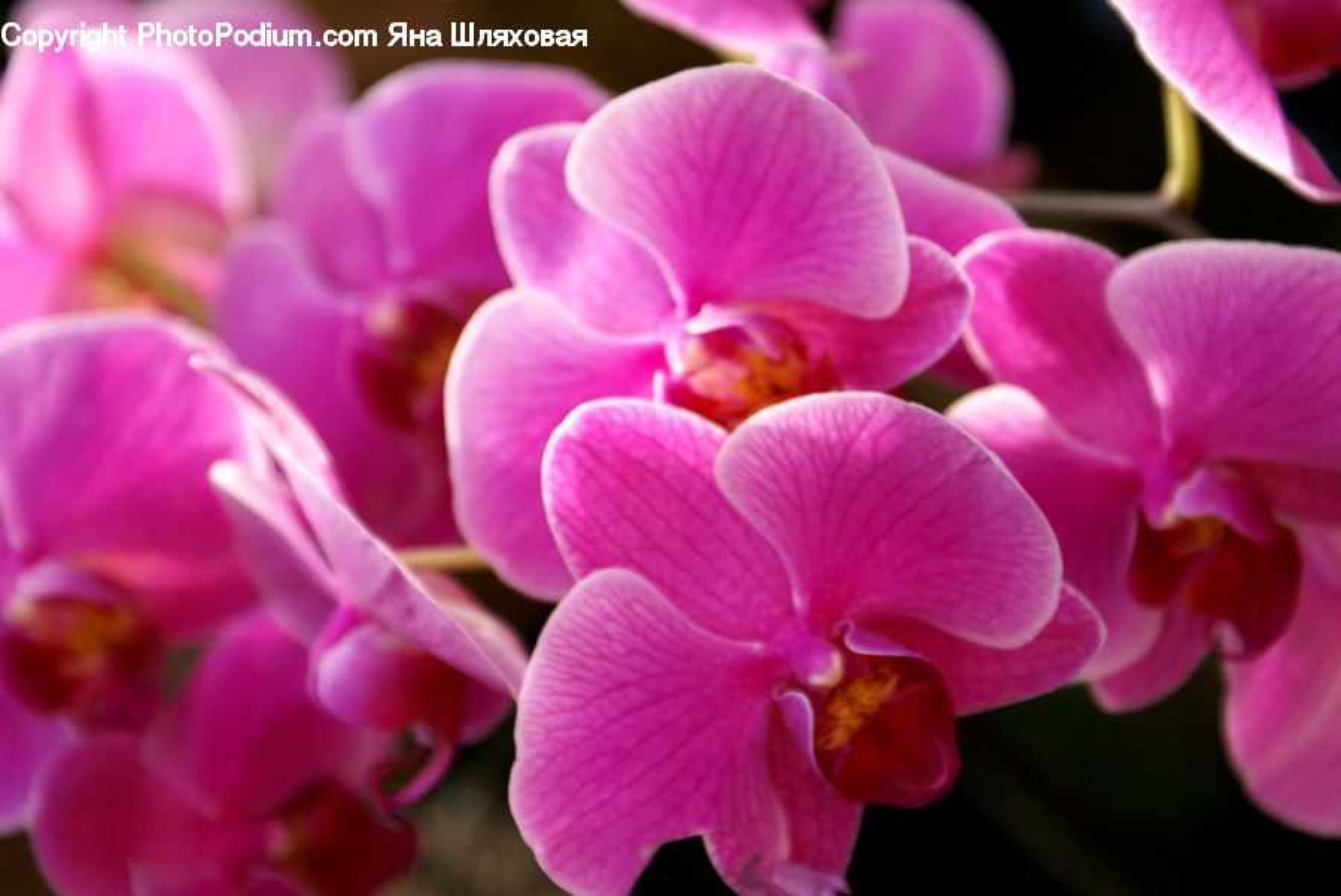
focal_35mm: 105
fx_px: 3915
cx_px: 670
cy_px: 448
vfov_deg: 13.1
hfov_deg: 19.4
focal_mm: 70
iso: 200
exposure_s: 1/125
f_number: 5.6
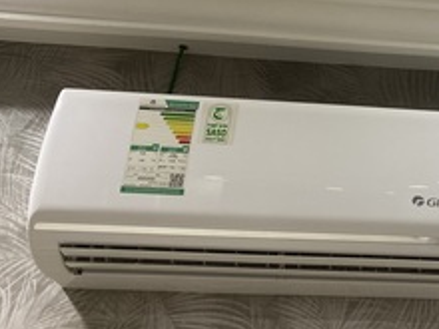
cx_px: 434
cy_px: 83
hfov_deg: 32.8
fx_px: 685
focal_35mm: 54
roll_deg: +0.1
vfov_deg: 26.7
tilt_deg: +30.8
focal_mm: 4.25
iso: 125
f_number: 1.8
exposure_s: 1/120
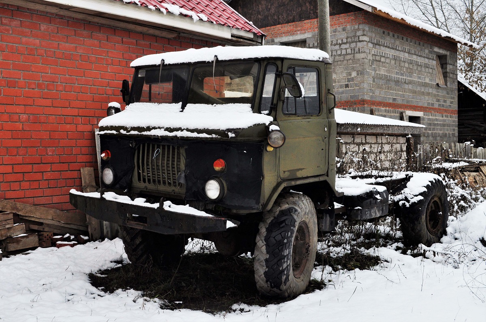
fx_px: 566
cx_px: 243
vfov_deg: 31.8
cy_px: 161
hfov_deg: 46.4
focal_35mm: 42
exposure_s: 1/60
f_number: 8
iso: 400
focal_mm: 28
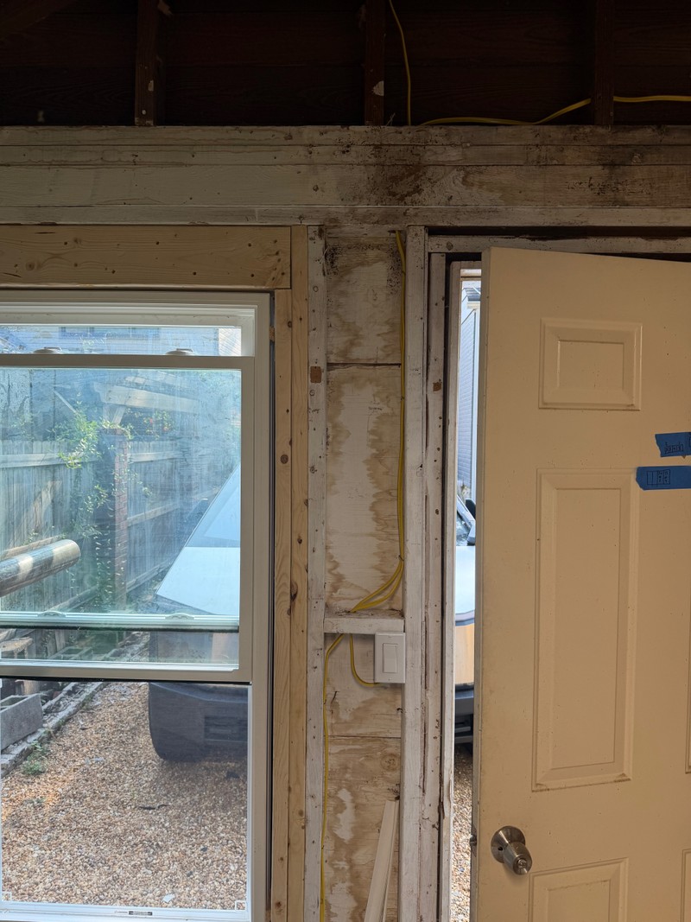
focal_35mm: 24
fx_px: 639
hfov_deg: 56.8
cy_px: 461
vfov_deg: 71.6
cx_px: 346
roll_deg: -2.1
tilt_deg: -3.3
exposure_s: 1/256
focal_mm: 6.76
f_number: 1.78
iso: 80
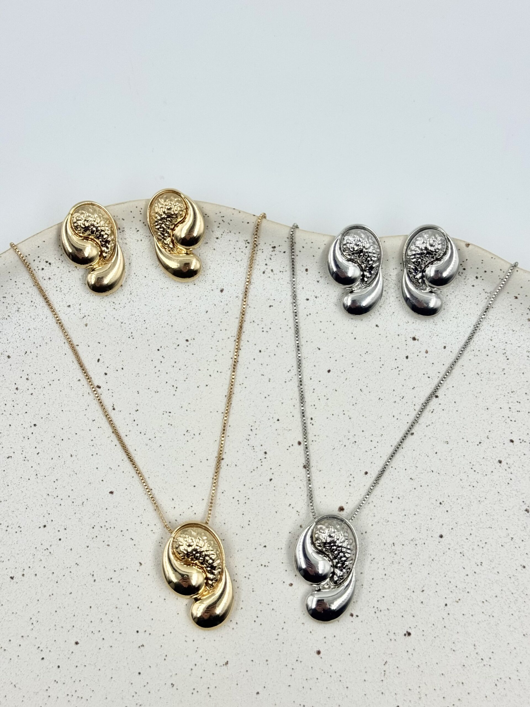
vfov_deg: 39.7
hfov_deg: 30.3
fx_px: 980
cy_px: 354
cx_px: 265
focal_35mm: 48
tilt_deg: -81.4
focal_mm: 6.76
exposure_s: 1/966
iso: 64
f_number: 1.78
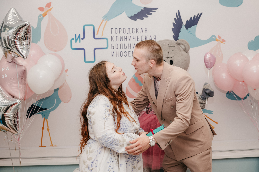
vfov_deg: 32.0
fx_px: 300
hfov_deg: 46.6
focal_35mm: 42
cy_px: 97
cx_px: 147
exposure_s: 1/160
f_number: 4
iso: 320
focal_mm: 35
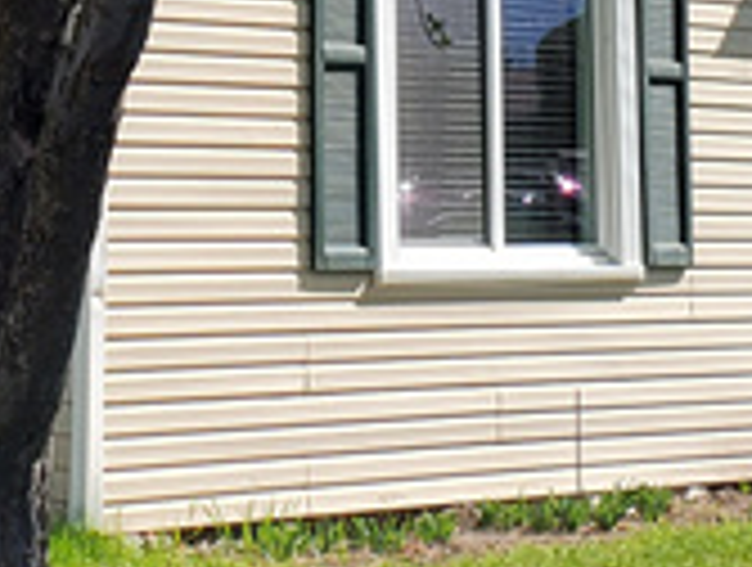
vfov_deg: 9.0
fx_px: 3462
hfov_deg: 12.4
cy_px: -441
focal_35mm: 159
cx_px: 162
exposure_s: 1/1269
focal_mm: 4.3
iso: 50
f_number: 2.4
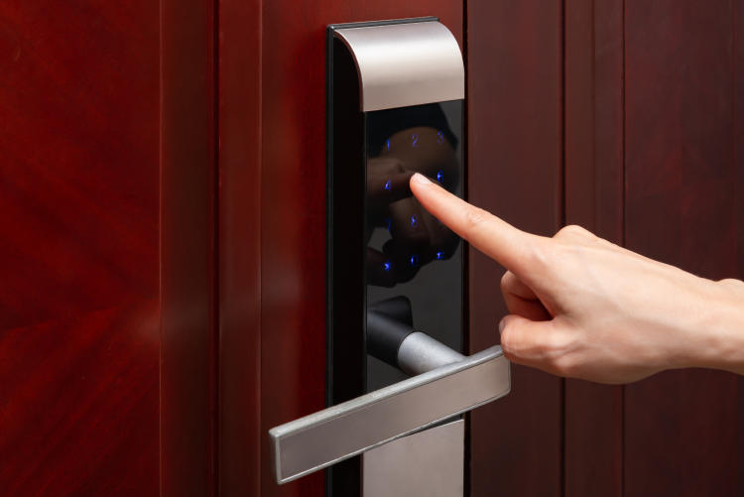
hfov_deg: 33.4
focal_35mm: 60
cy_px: 248
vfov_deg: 22.7
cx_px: 372
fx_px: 1241
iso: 400
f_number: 10
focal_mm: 60
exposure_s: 1/200
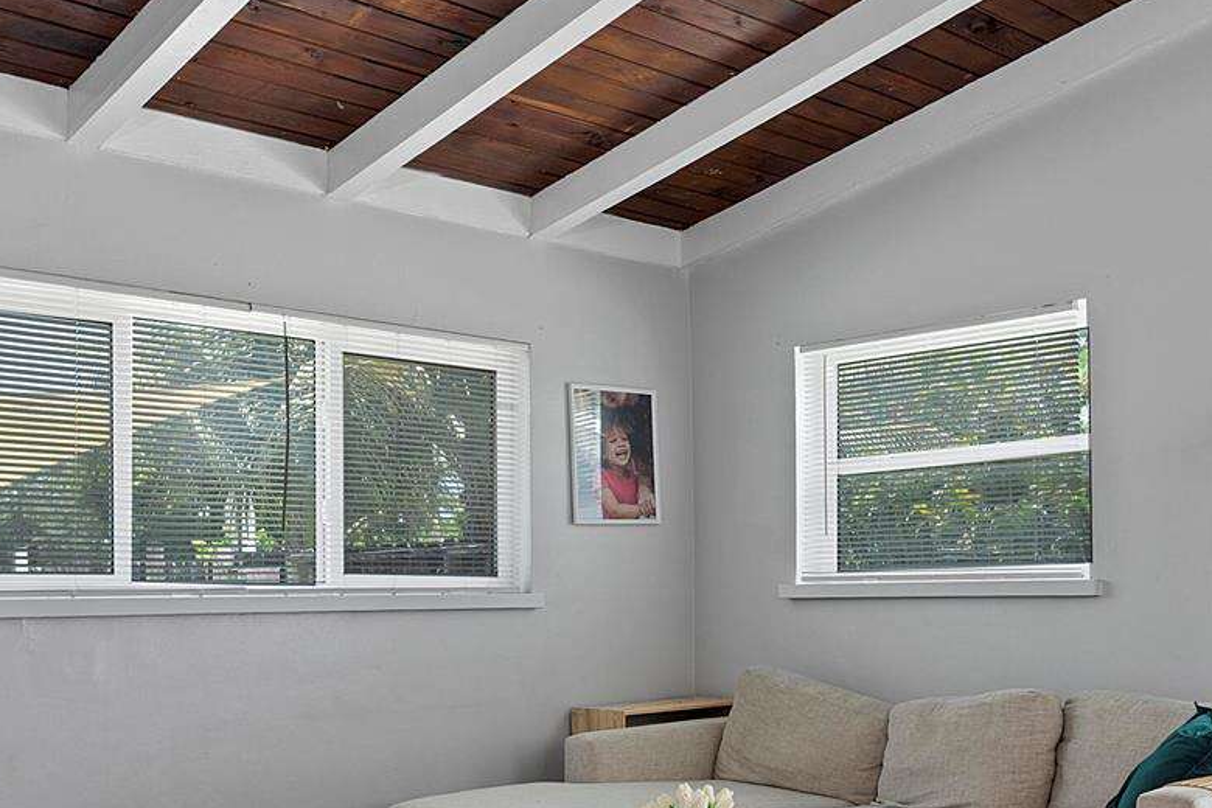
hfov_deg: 46.4
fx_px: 1380
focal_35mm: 41
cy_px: 597
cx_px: 845
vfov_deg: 32.1
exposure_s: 1/13
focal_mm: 20
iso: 320
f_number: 7.1
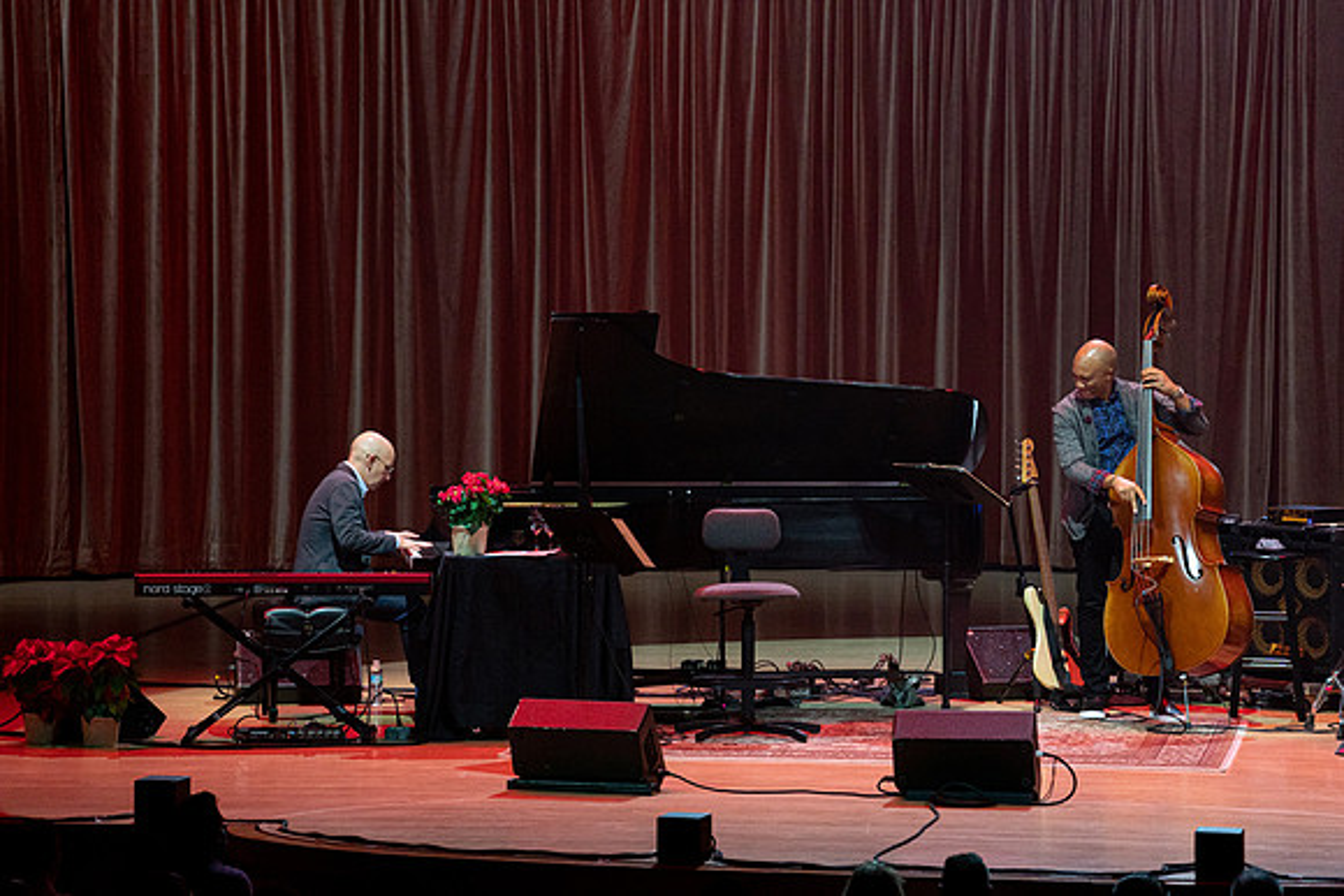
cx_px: 672
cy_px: 448
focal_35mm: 200
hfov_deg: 10.3
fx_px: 7468
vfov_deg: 6.9
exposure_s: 1/250
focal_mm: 200
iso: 2500
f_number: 6.3
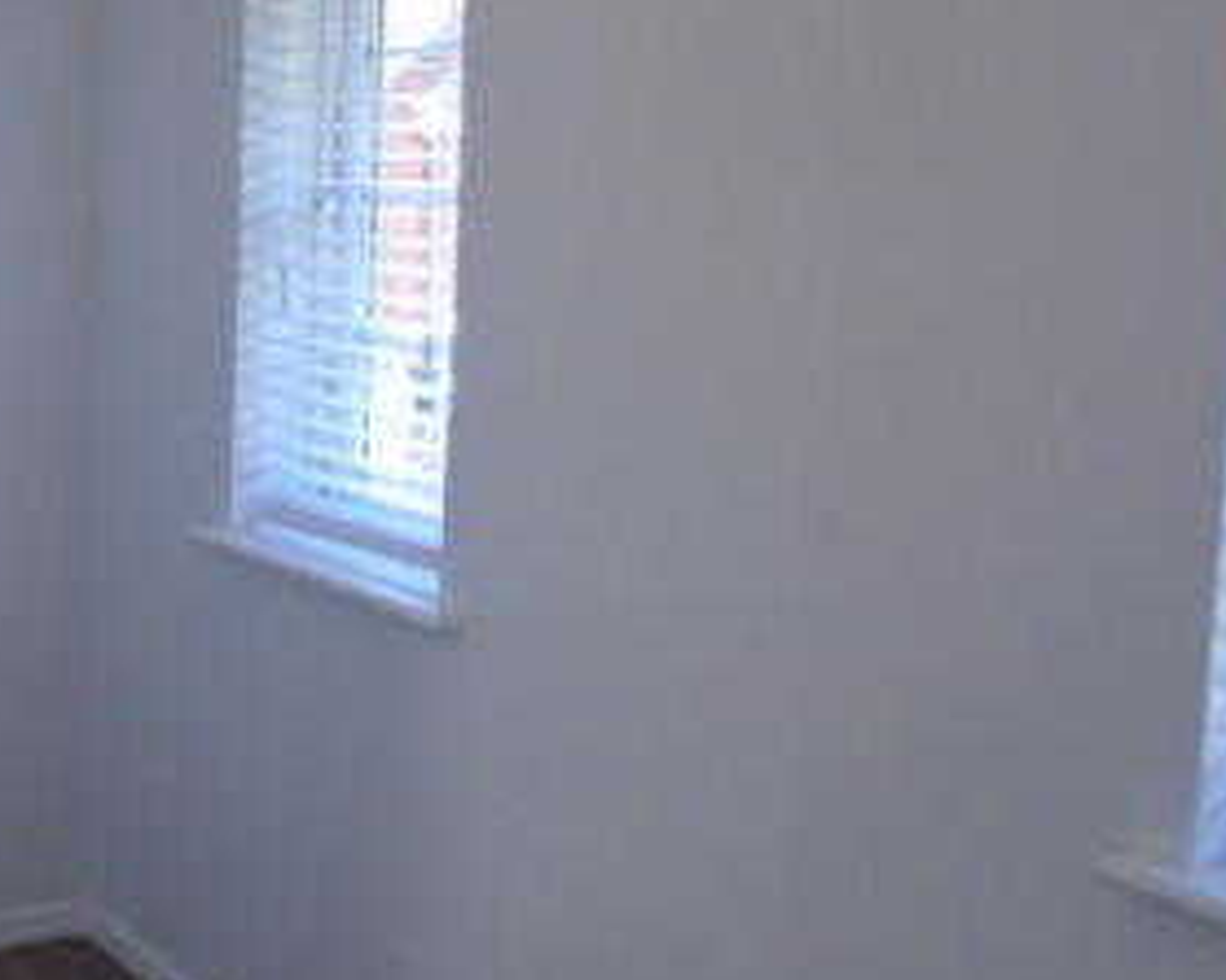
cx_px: 15
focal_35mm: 53
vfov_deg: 28.5
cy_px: 380
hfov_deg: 32.7
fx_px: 1922
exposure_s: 1/60
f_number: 3.2
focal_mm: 4.6
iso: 200
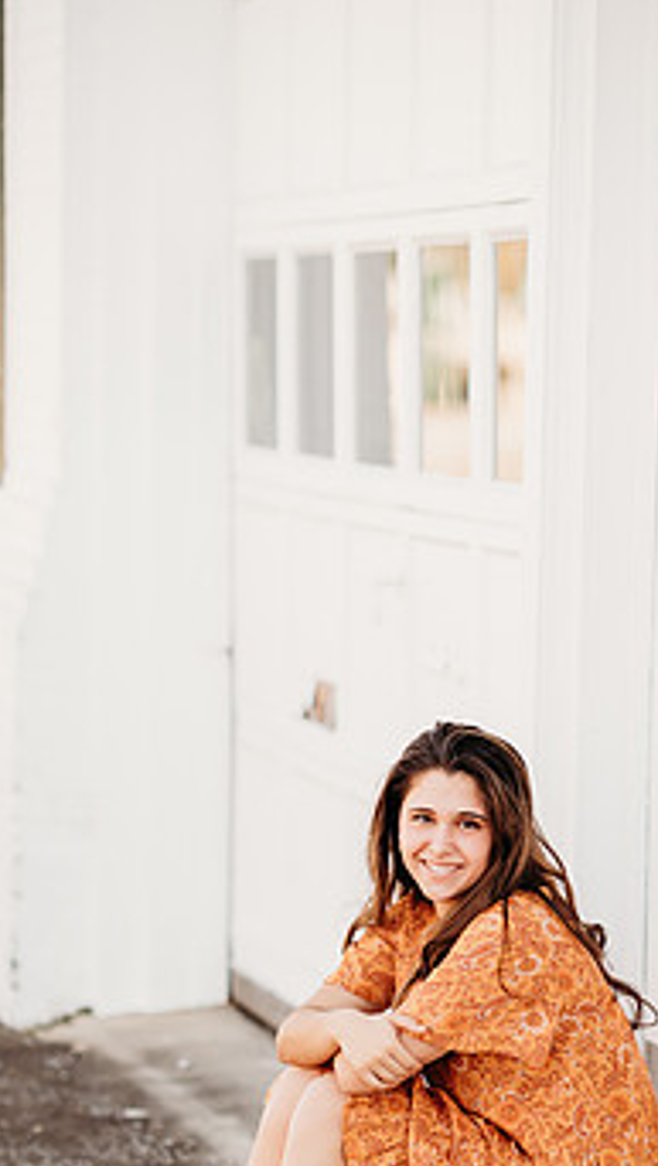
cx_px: 457
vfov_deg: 18.3
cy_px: 753
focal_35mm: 117
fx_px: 3620
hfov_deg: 10.4
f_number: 2
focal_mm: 85
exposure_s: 1/1250
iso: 160
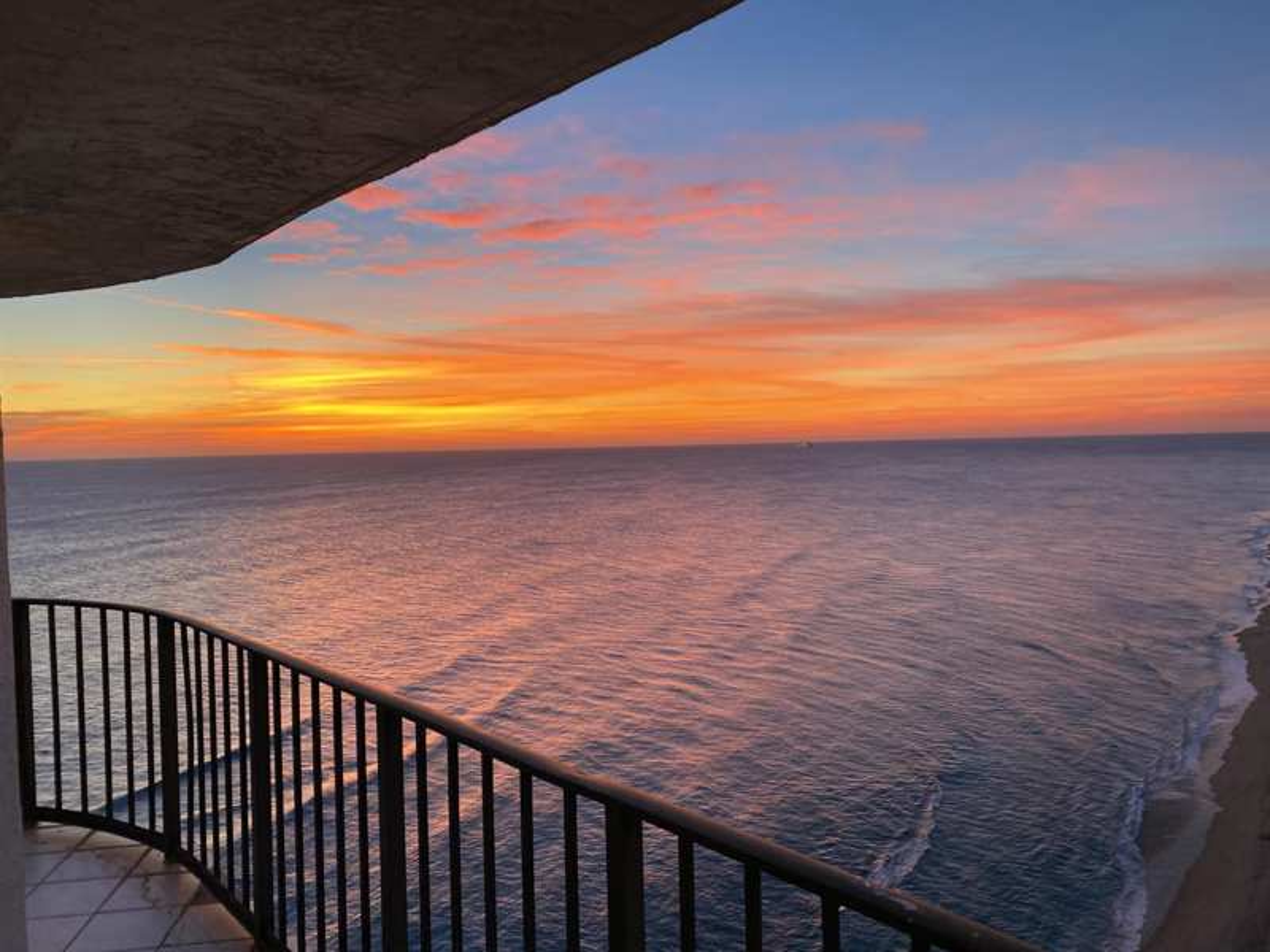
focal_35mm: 26
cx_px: 635
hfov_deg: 67.3
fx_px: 954
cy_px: 476
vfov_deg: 53.1
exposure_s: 1/81
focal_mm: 4.25
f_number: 1.8
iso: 125
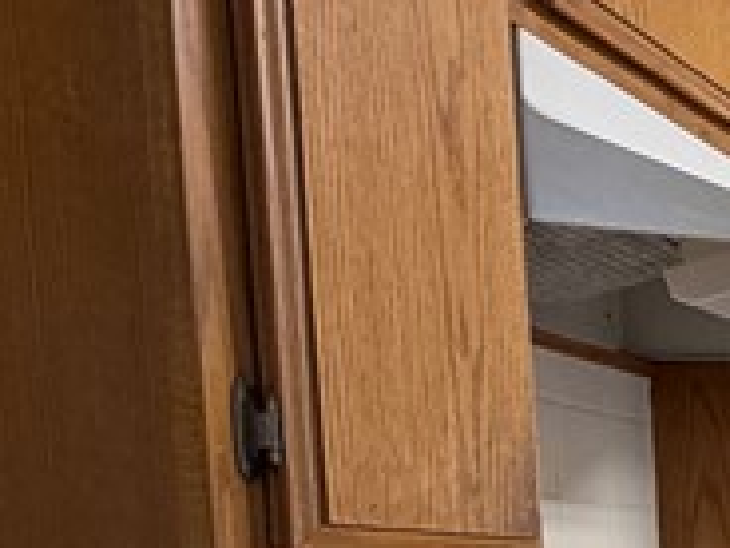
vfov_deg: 17.4
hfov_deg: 16.2
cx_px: 1619
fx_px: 1645
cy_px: 758
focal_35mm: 78
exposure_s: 1/120
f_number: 2.2
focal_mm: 2.22
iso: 200
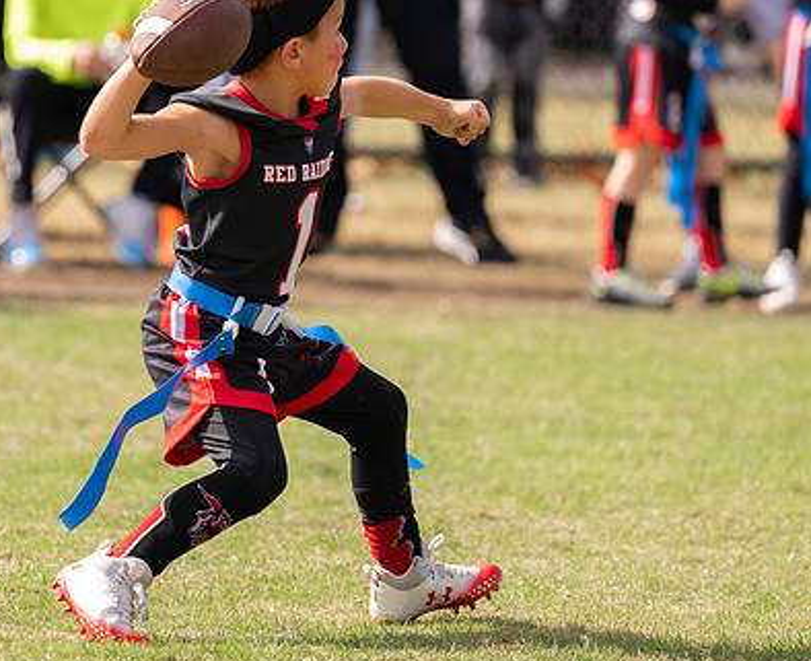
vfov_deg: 3.4
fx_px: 11048
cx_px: 240
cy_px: 203
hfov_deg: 4.2
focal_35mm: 457
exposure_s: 1/1600
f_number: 2.8
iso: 100
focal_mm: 185
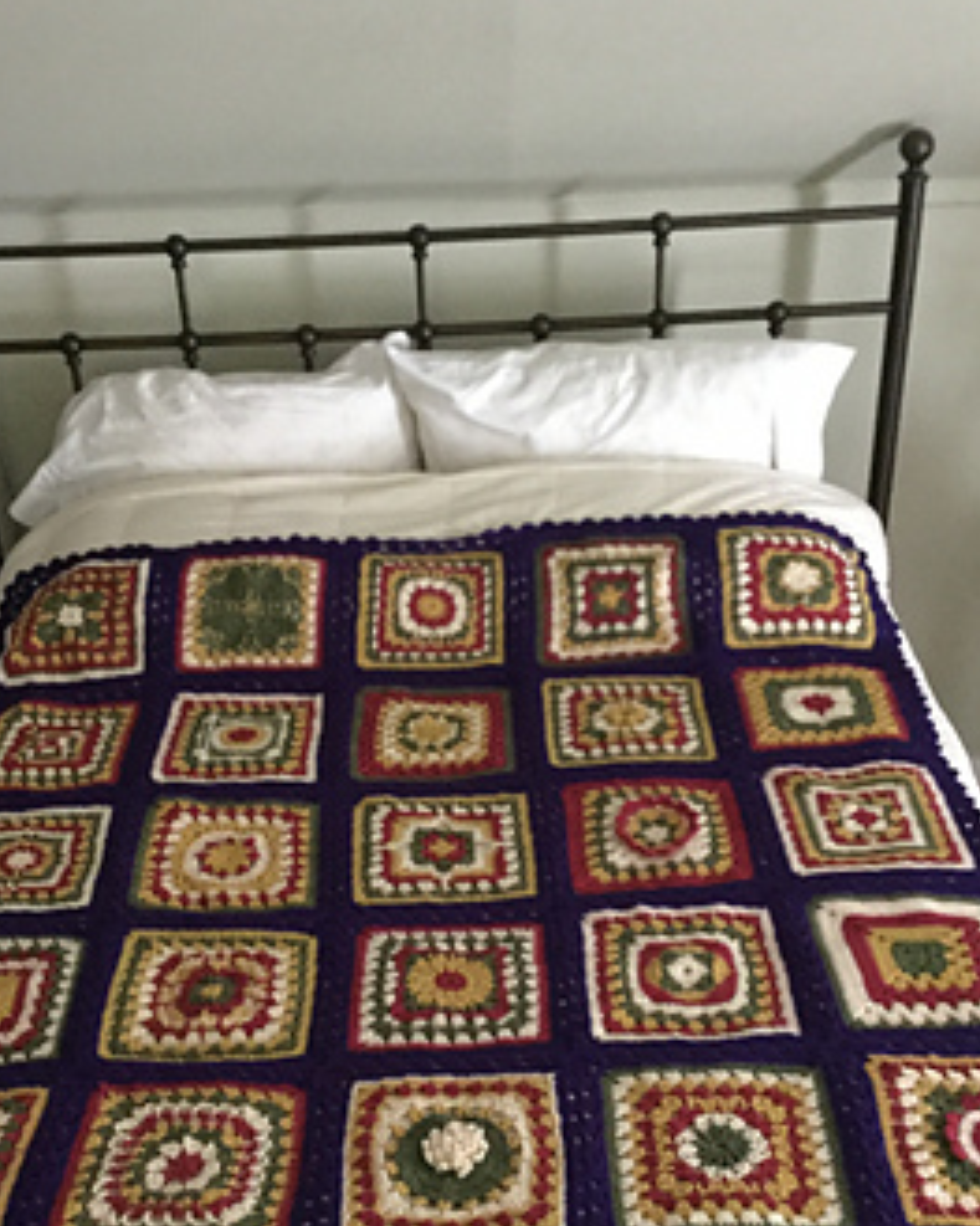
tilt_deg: -32.9
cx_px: 438
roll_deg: +1.9
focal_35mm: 46
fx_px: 1669
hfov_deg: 32.7
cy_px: 764
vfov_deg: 40.1
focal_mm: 3.3
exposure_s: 1/15
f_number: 2.4
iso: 500
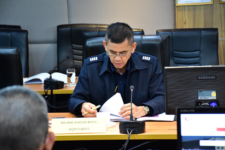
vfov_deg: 10.7
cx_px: 112
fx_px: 803
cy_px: 75
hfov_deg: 16.0
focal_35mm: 129
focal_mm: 85
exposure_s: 1/30
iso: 2500
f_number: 5.6
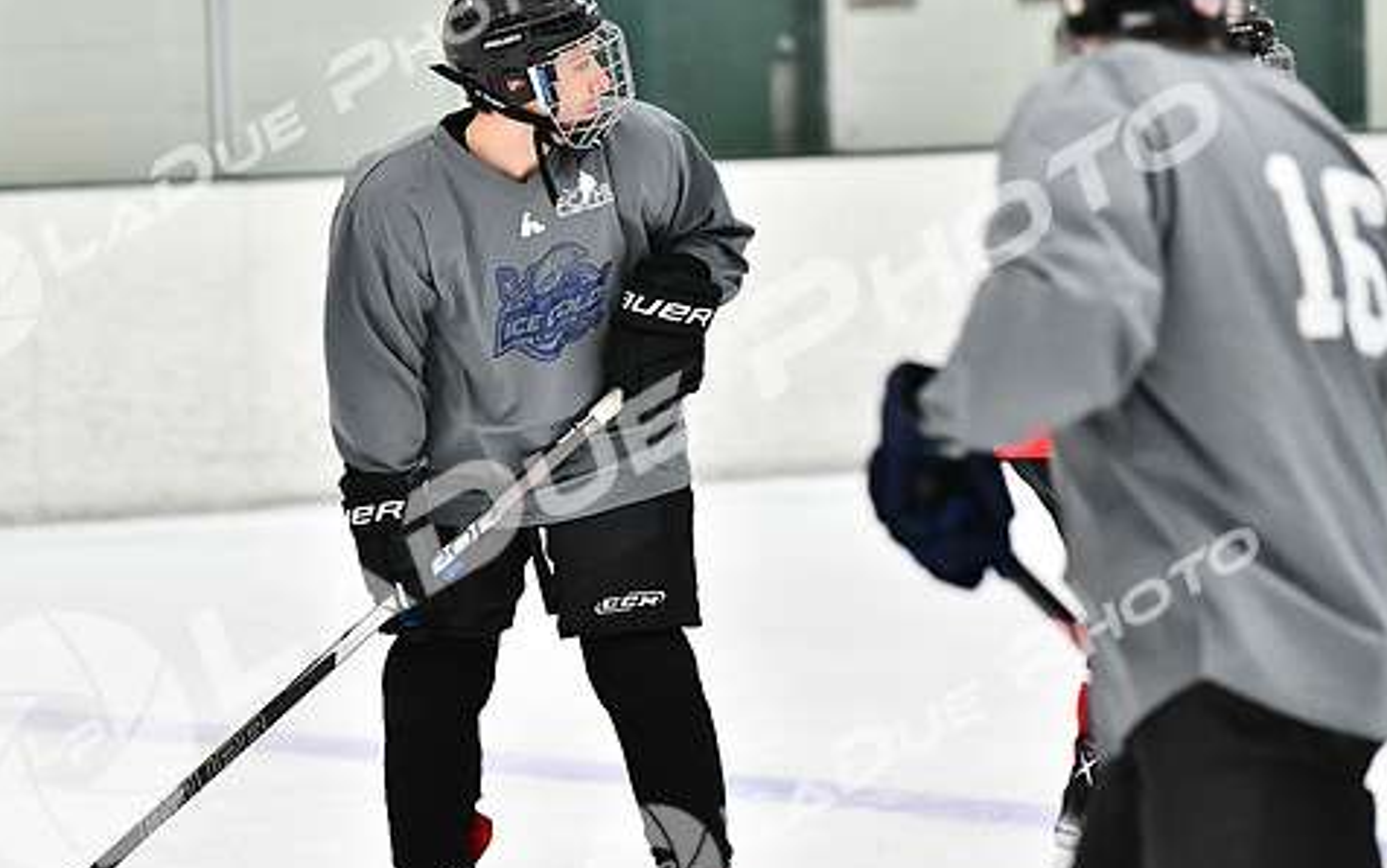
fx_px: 9152
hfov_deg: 8.7
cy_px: 444
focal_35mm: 242
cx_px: 580
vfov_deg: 5.4
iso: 5000
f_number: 2.8
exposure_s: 1/1250
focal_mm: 130
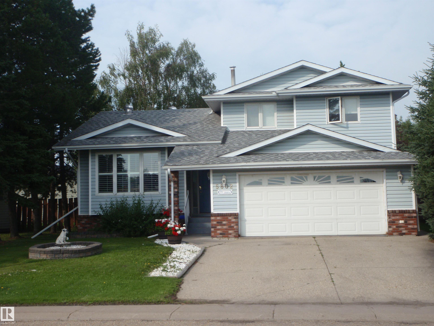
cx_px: 217
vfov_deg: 29.7
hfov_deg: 38.9
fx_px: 614
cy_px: 163
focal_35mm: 49
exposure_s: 1/160
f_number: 6.3
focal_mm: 8.89
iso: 64
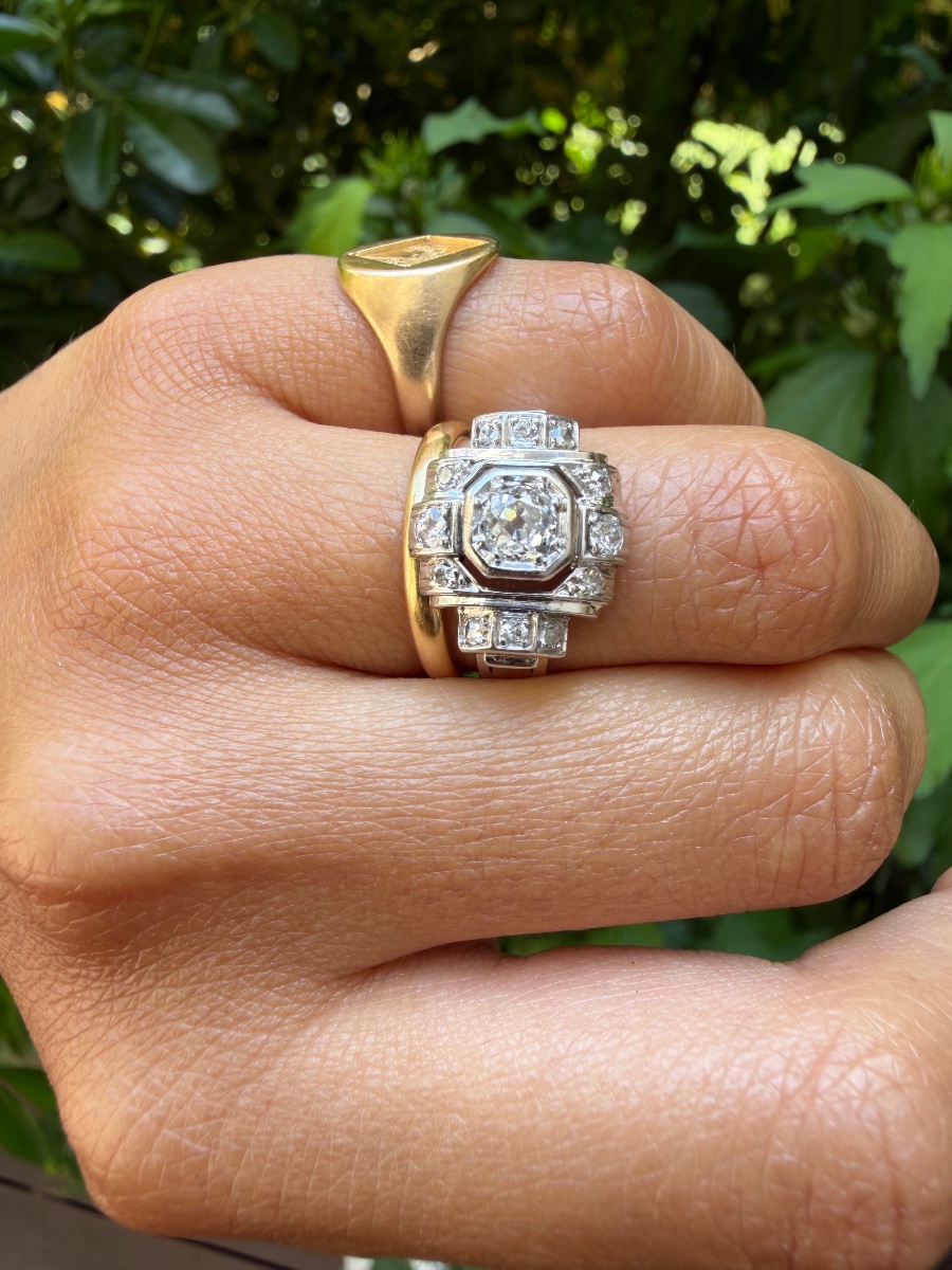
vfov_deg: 71.6
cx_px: 476
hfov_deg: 56.8
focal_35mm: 24
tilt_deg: -49.7
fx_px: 880
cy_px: 635
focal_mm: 2.22
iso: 40
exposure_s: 1/179
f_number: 2.2
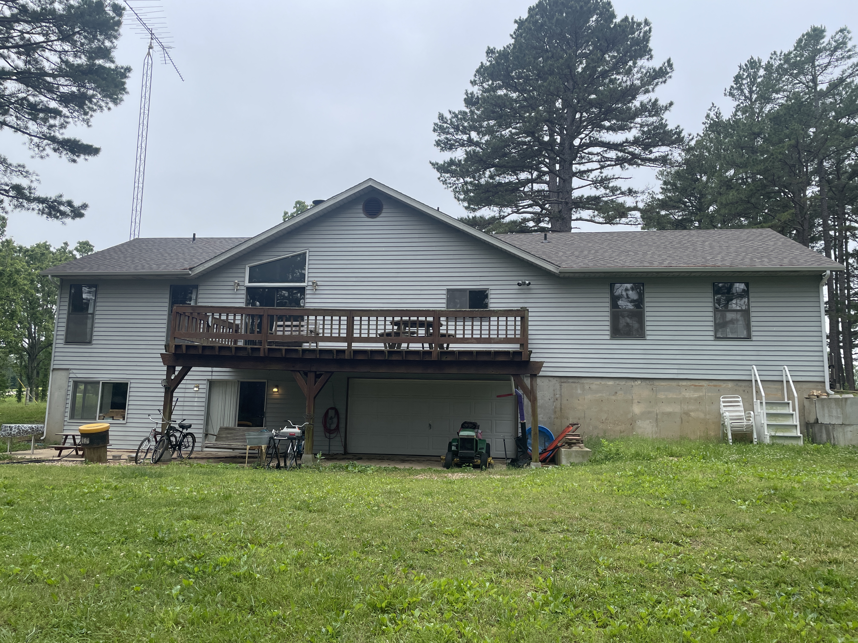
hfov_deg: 67.3
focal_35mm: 26
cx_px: 429
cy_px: 322
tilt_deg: +8.3
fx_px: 644
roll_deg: -1.1
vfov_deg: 53.1
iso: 32
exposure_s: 1/1575
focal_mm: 4.2
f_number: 1.6
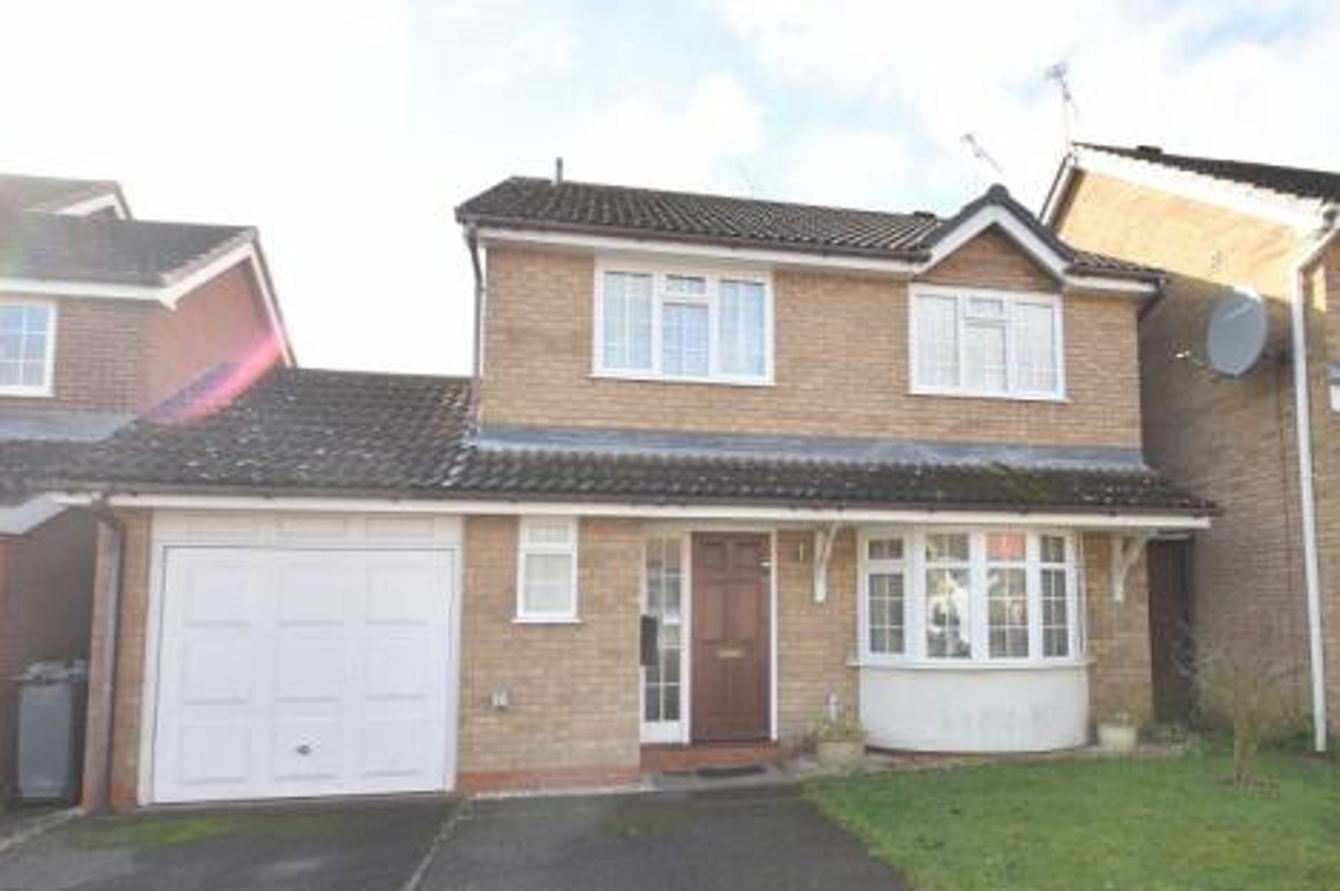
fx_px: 781
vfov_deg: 59.0
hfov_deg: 80.6
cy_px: 530
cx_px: 777
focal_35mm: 21
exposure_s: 1/200
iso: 100
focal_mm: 10
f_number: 6.3
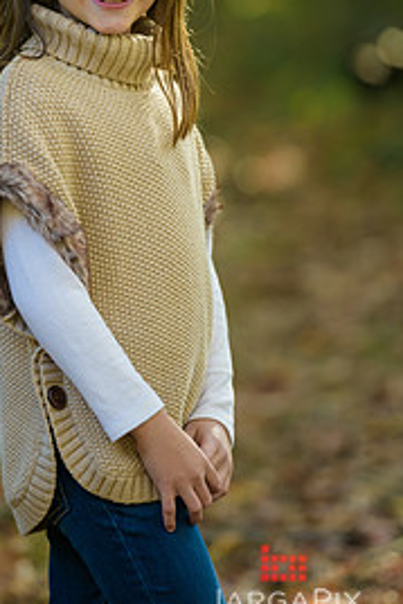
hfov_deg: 4.1
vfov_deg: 6.1
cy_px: 153
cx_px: 81
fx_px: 5634
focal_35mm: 336
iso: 200
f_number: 3.2
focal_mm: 200
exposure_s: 1/200
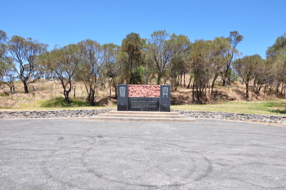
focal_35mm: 27
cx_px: 143
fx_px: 214
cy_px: 95
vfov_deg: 47.8
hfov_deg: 67.4
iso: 200
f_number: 10
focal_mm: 18
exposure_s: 1/200
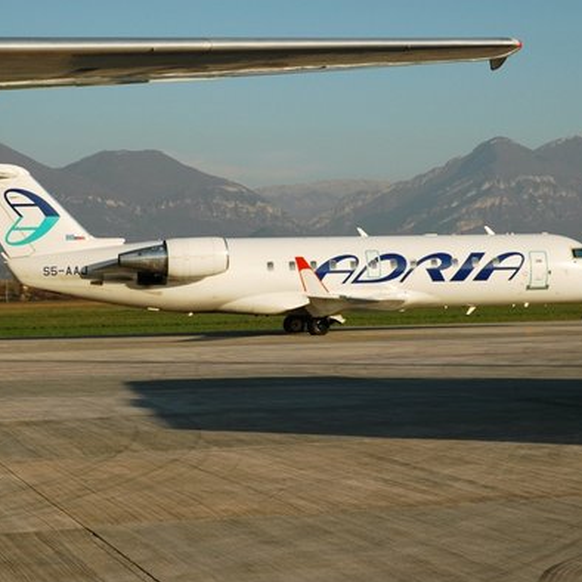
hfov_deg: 17.9
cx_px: 313
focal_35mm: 97
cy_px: 290
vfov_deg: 17.9
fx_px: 1845
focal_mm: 50
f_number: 10
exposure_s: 1/400
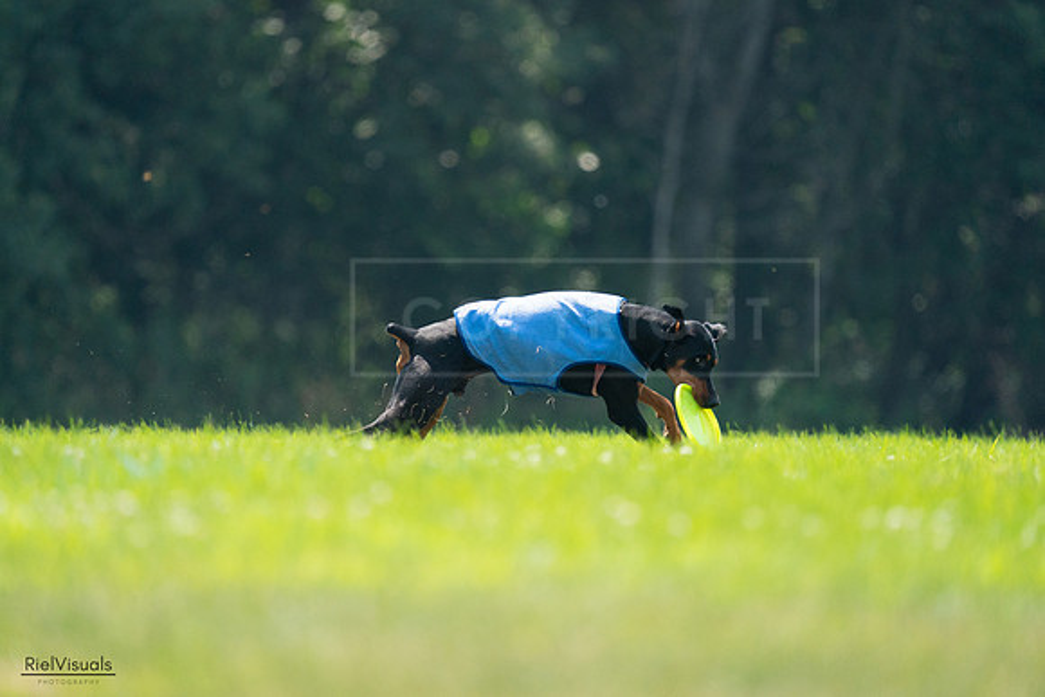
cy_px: 348
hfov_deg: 3.3
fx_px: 18254
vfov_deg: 2.2
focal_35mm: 629
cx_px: 508
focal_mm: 600
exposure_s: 1/4000
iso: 2500
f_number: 6.3
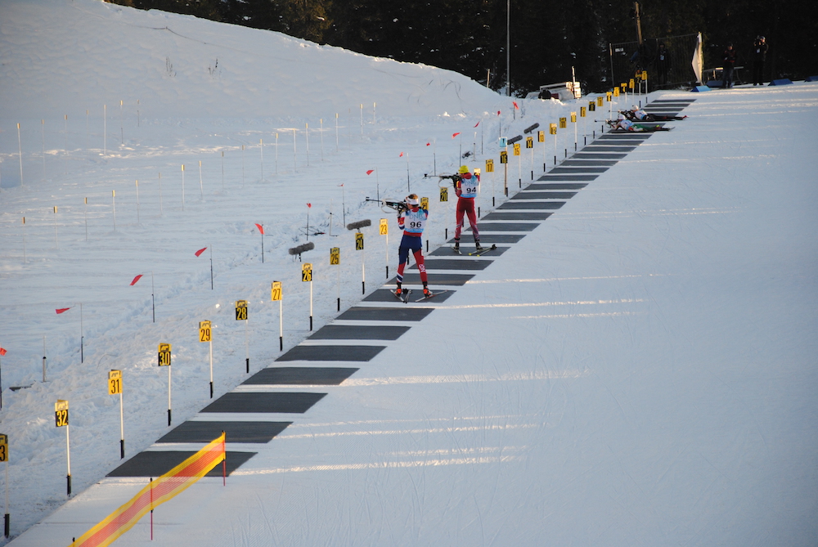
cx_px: 409
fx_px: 3582
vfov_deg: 8.7
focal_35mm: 158
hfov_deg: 13.0
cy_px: 274
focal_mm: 105
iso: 360
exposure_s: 1/500
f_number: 5.6
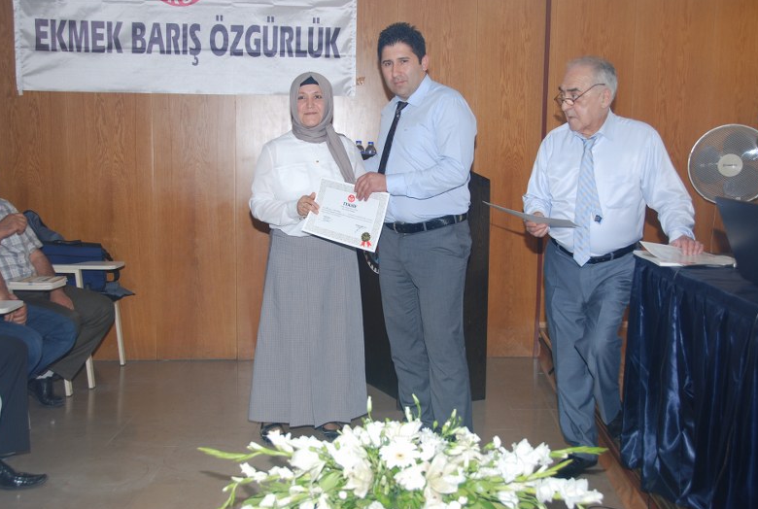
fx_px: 876
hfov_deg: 46.8
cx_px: 381
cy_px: 251
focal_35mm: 42
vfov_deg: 32.4
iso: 200
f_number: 4
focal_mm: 27
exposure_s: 1/60
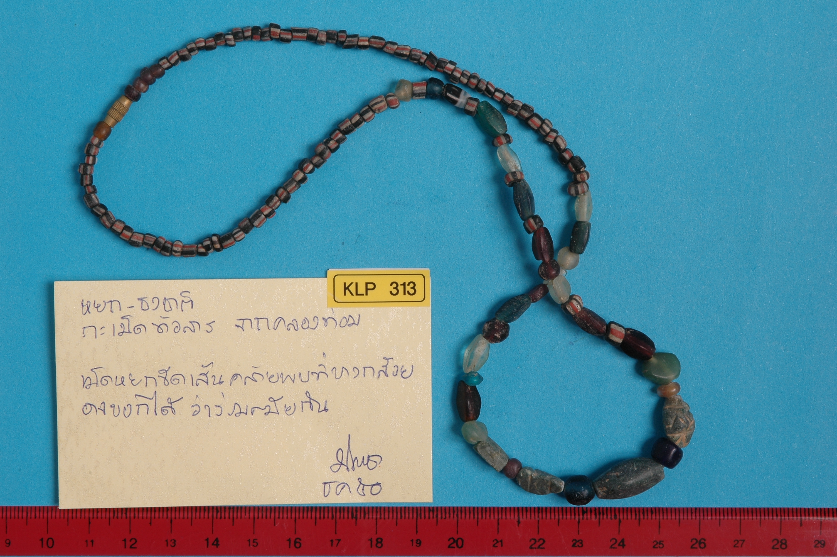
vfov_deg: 14.7
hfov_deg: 21.9
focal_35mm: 93
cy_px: 278
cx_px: 418
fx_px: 2160
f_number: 25
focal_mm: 62
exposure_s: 1/6
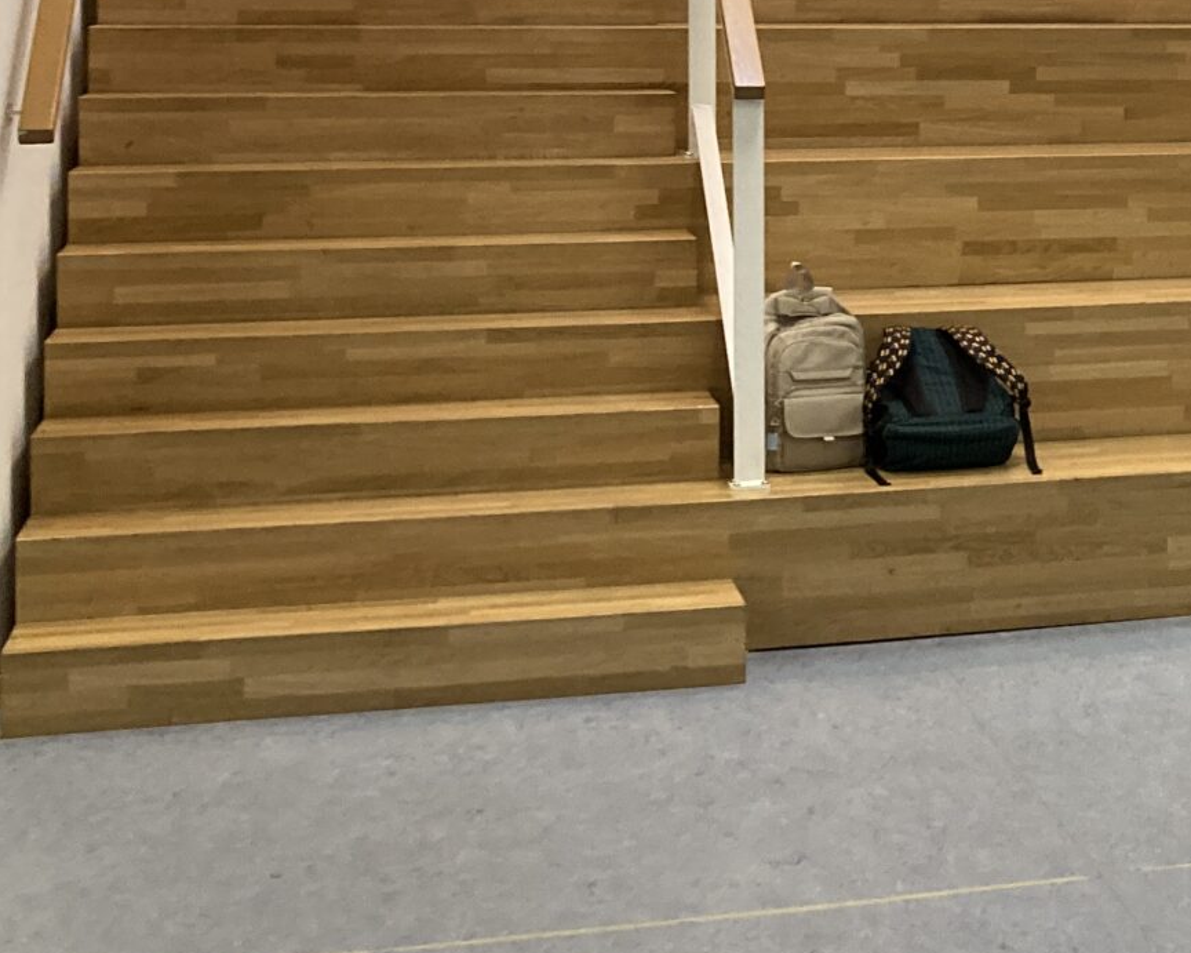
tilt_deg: -2.1
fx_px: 2855
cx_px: 1476
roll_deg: -0.6
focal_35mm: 81
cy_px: 69
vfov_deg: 18.6
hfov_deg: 21.6
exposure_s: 1/60
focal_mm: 3.99
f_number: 1.8
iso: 160
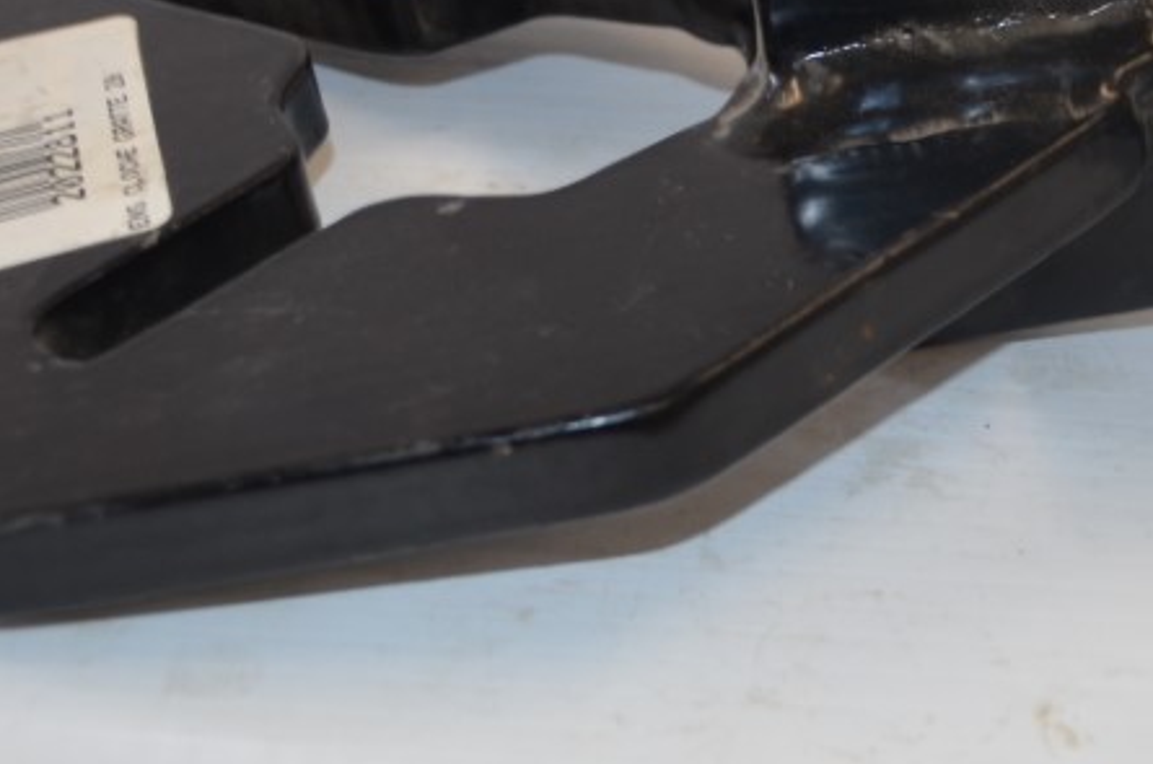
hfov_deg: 23.5
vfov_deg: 15.7
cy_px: 145
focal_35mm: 86
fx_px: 2749
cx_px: 834
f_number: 4
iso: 320
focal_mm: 22
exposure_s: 1/125
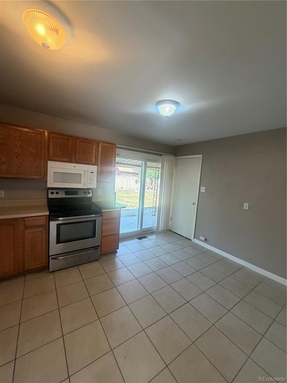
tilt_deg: -6.4
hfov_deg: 85.7
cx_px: 144
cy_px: 192
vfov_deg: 102.1
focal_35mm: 14
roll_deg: -3.8
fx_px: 155
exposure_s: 1/120
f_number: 2.2
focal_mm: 2.22
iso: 250
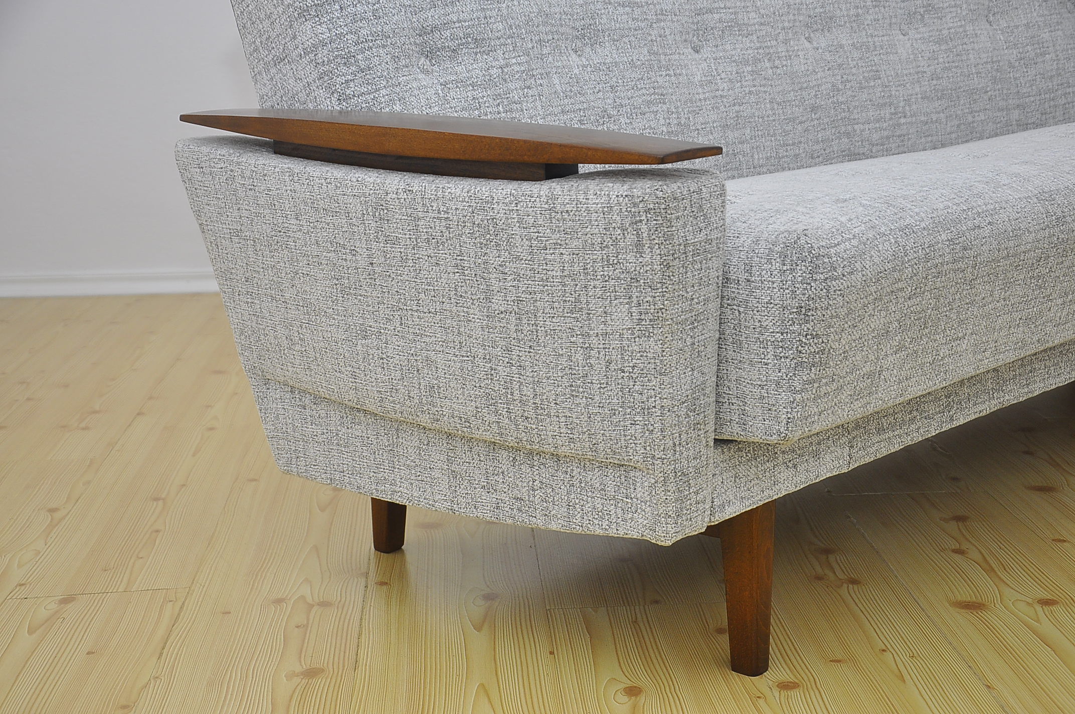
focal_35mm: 52
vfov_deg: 25.7
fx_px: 1566
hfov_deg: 37.9
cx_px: 538
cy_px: 357
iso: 400
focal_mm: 35
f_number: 4.5
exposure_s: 1/125
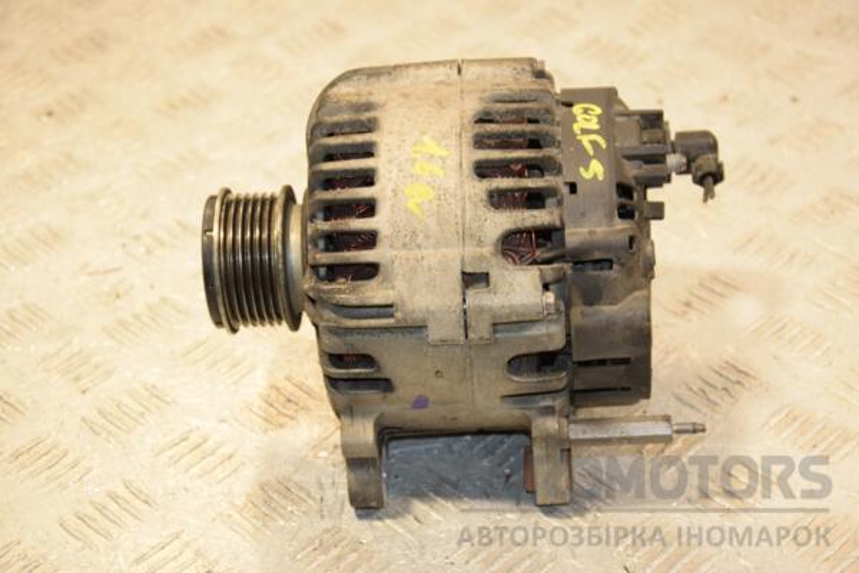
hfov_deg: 23.4
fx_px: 2076
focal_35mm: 87
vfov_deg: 15.7
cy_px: 286
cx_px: 430
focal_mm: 58
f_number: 5.6
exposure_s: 1/200
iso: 800
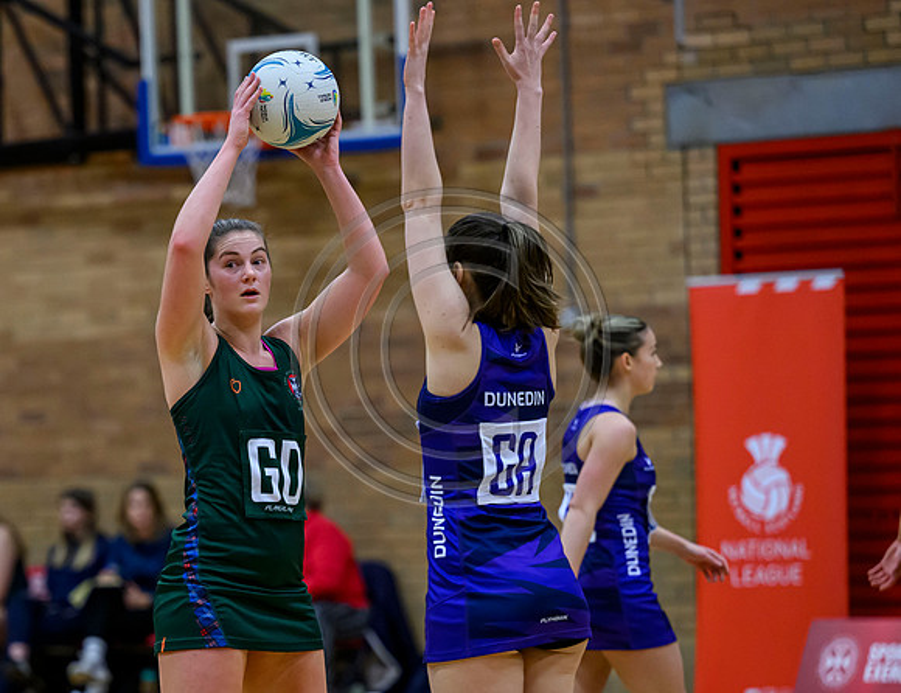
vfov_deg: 7.0
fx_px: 5701
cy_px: 464
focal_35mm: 217
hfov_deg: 9.0
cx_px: 261
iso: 4000
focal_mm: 145
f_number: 2.8
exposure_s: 1/1000
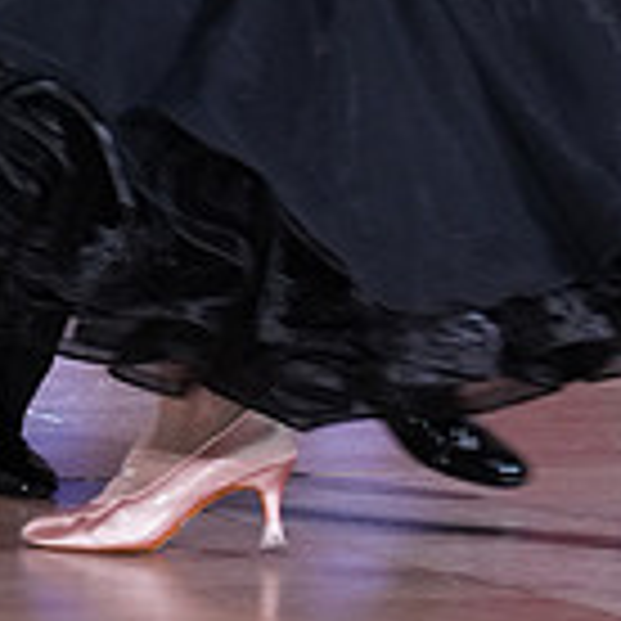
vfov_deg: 4.6
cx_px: 142
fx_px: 7631
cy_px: -400
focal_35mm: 376
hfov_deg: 4.7
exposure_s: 1/250
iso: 2500
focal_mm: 105
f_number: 5
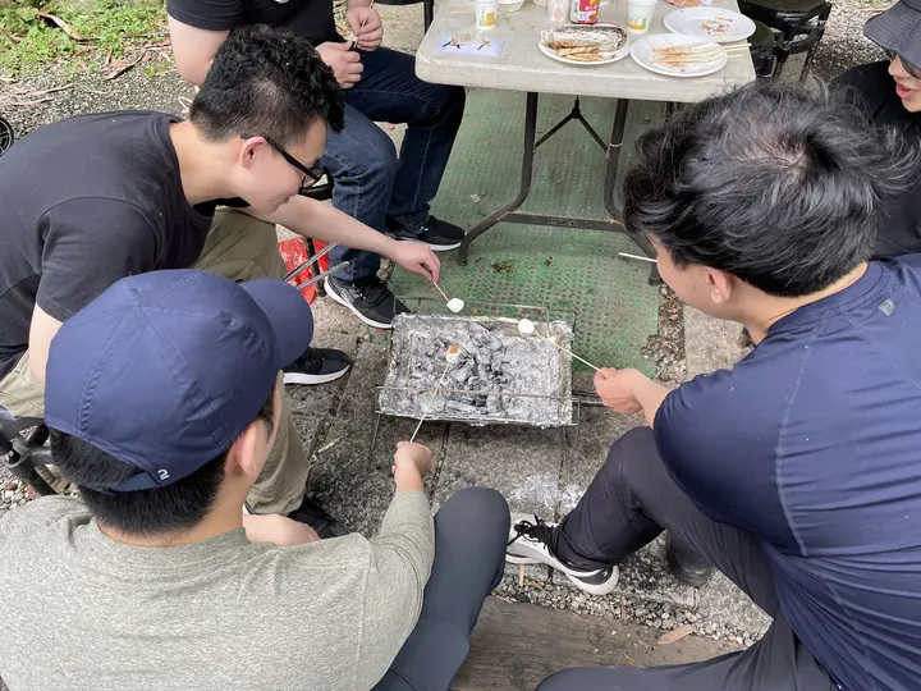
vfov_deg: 53.1
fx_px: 692
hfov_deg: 67.3
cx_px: 460
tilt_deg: -47.3
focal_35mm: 26
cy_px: 346
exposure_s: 1/121
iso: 64
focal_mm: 4.2
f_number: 1.6
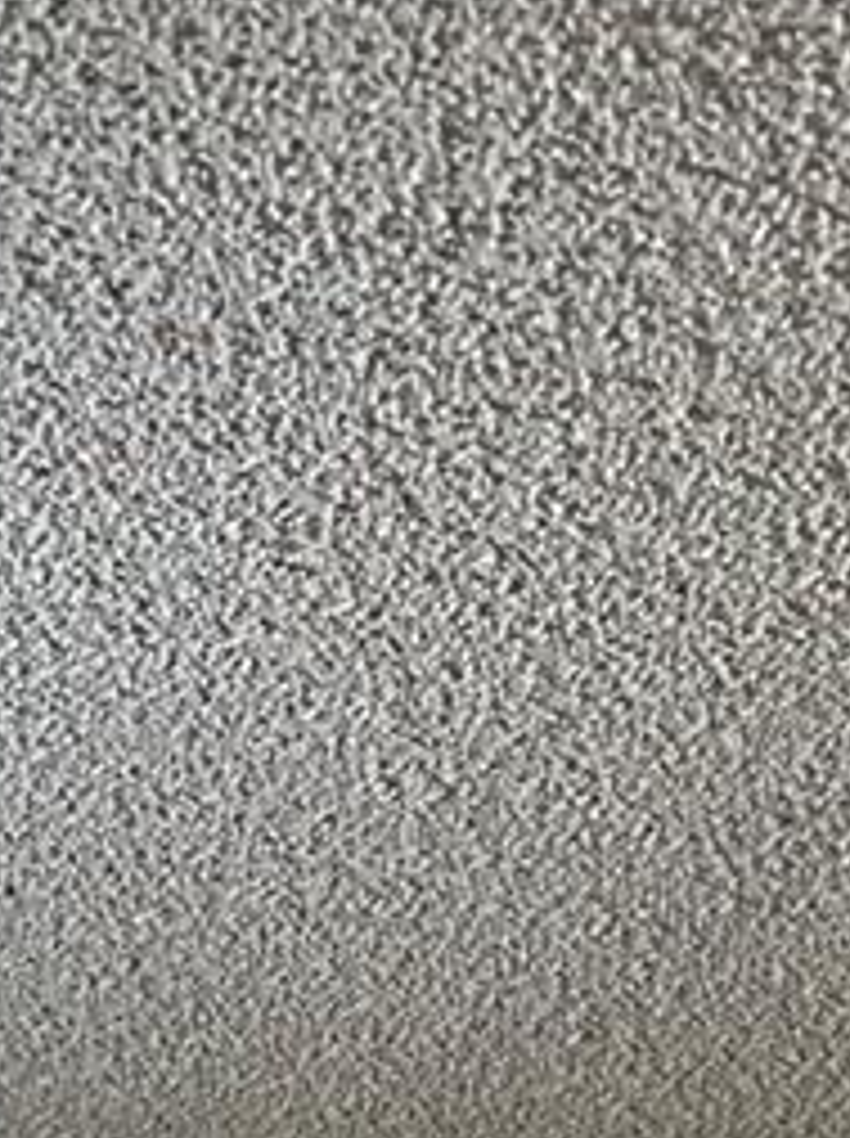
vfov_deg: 13.3
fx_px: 3742
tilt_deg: -7.2
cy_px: 2640
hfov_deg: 12.9
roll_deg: +1.6
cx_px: 229
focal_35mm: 114
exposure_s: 1/60
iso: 640
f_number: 1.78
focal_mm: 6.86
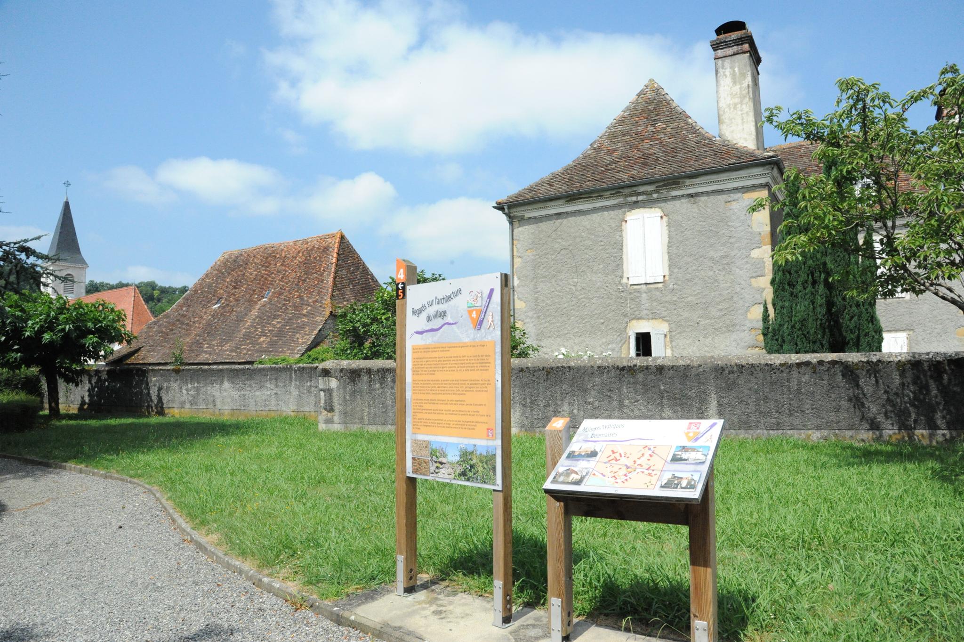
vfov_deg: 53.1
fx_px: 642
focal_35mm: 24
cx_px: 482
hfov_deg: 73.8
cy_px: 321
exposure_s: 1/3200
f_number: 16
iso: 6400
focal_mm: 24
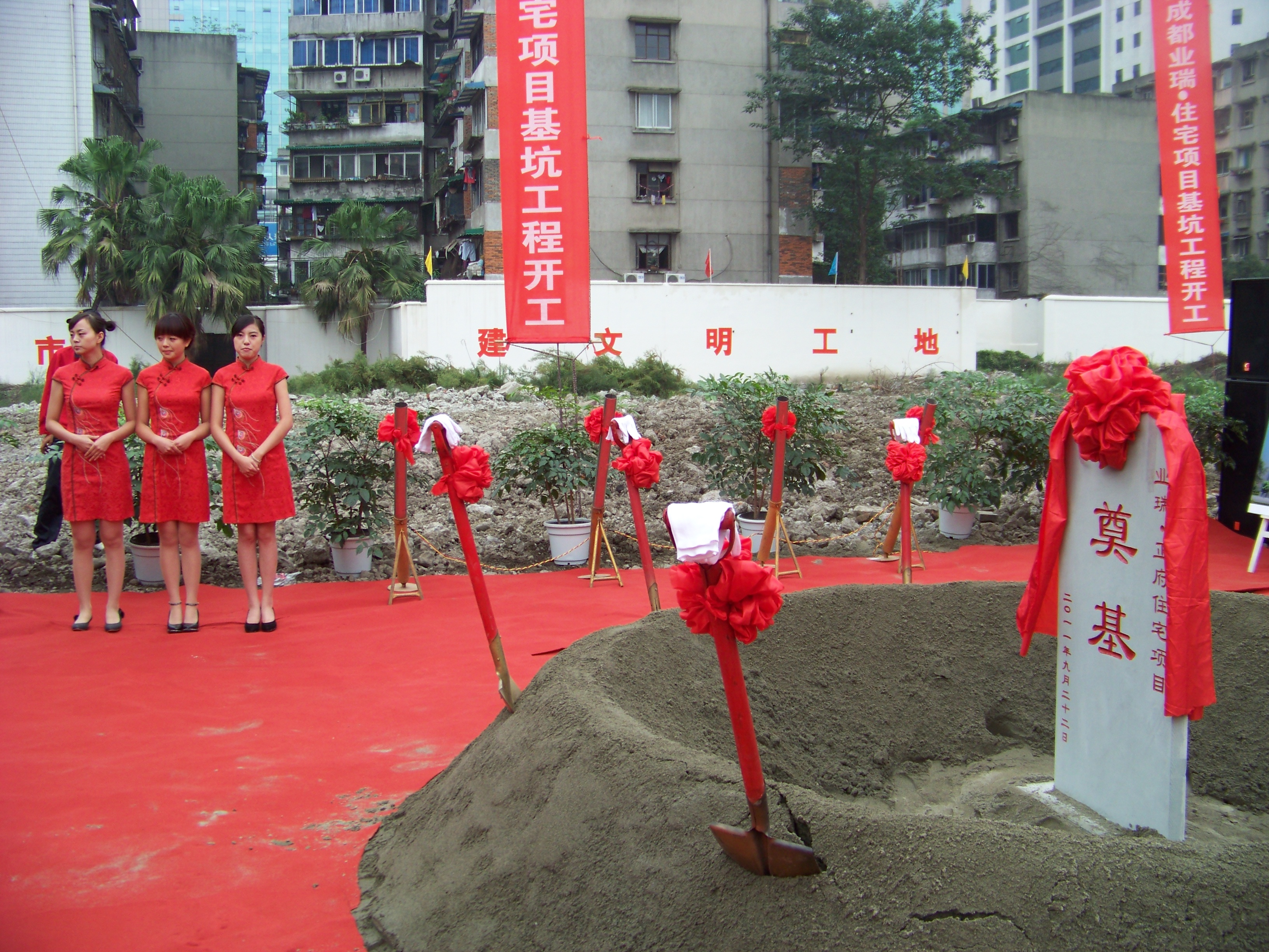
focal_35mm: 36
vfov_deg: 39.7
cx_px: 634
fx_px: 1320
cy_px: 476
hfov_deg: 51.4
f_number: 2.8
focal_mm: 5.85
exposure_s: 1/160
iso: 67
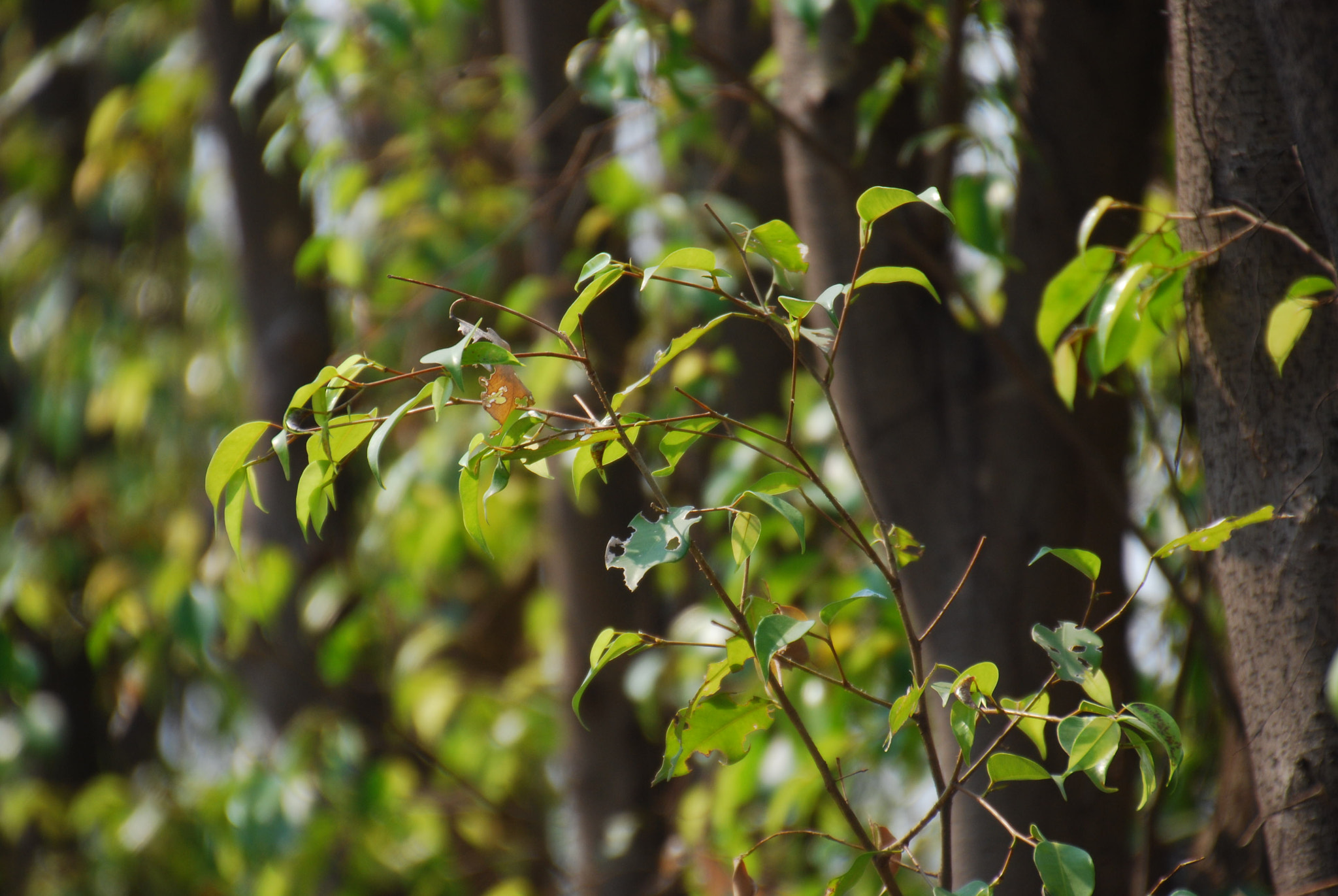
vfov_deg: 3.4
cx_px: 669
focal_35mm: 405
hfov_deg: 5.1
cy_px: 448
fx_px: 15071
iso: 200
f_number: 6.3
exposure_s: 1/400
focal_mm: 270
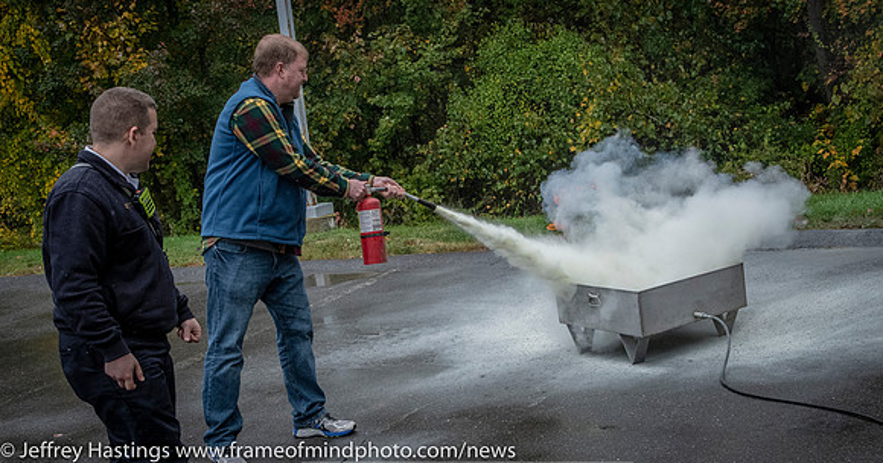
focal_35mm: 57
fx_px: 1307
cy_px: 266
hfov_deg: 37.3
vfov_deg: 20.1
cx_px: 467
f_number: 6.3
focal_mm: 31
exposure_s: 1/1600
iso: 2000
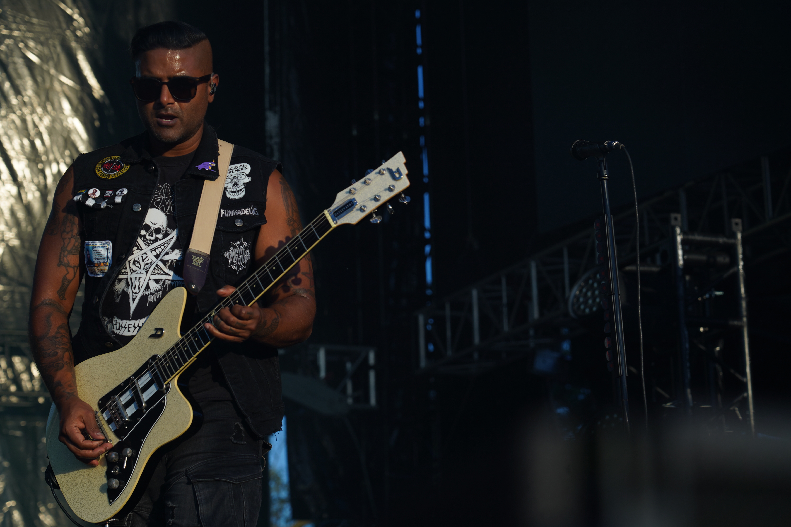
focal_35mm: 105
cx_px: 396
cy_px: 264
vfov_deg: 13.0
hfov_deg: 19.5
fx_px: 2307
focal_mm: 105
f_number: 6.3
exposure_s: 1/320
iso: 100
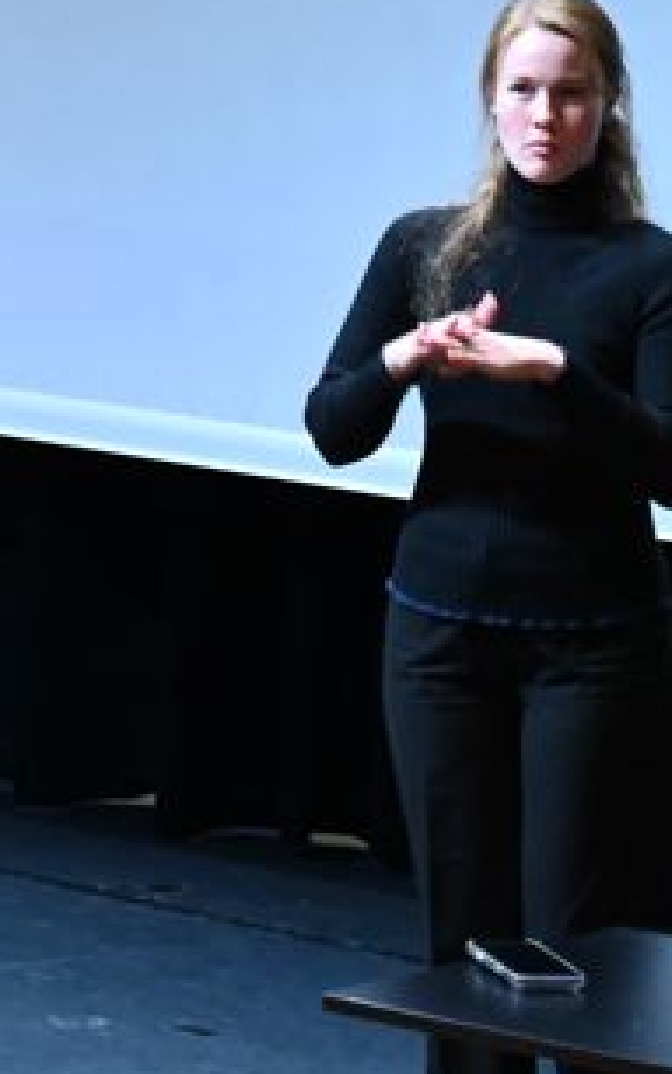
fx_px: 6590
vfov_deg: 9.2
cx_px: -1524
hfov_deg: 5.4
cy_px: -157
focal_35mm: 225
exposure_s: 1/60
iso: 6400
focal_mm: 53
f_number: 4
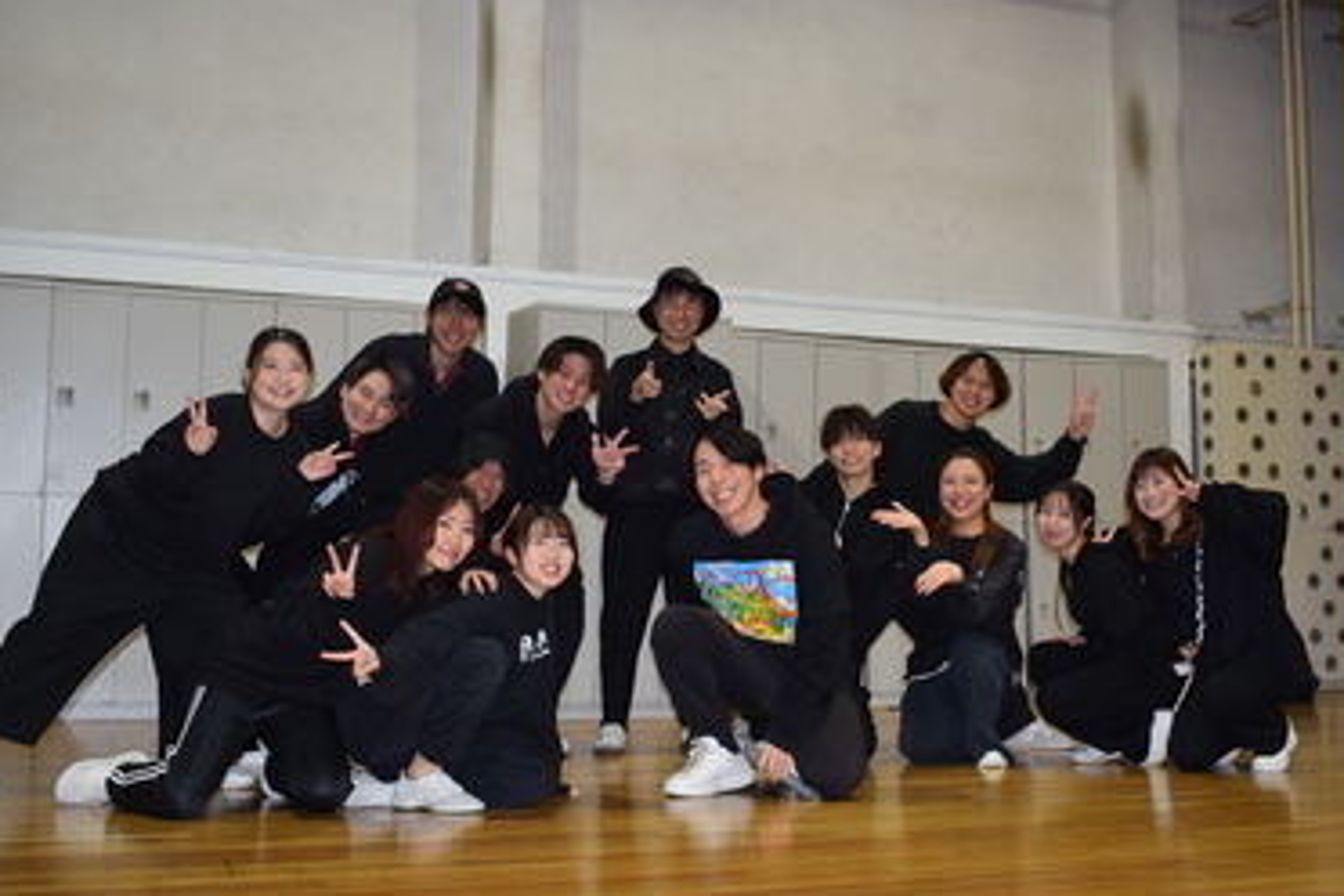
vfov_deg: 30.8
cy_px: 417
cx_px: 712
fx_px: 1625
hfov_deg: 44.9
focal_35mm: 44
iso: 800
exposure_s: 1/100
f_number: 4.5
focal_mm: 27
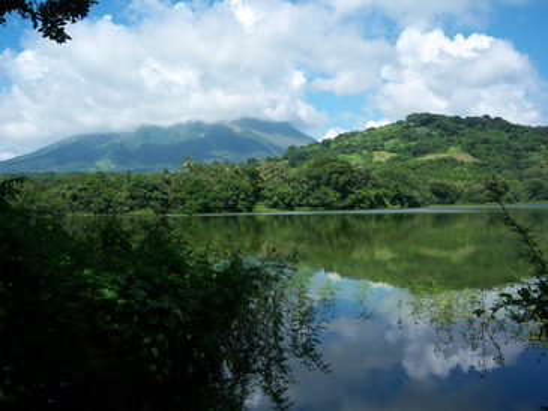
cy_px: 206
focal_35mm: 36
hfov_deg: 51.3
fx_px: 570
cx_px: 274
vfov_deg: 39.7
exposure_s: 1/500
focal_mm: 7.5
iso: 80
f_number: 4.8
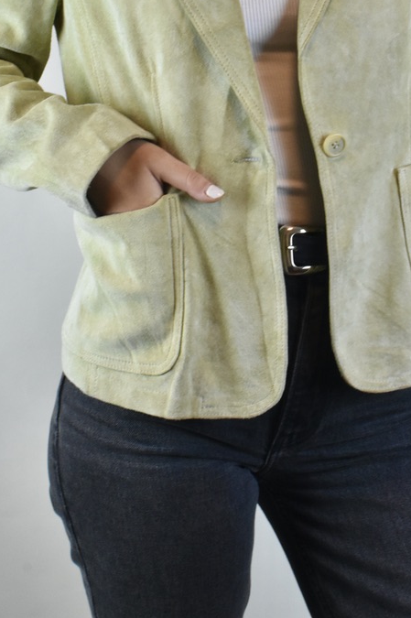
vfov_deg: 23.1
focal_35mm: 87
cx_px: 238
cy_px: 150
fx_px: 1492
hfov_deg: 15.7
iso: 1600
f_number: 16
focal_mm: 36
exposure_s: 1/80
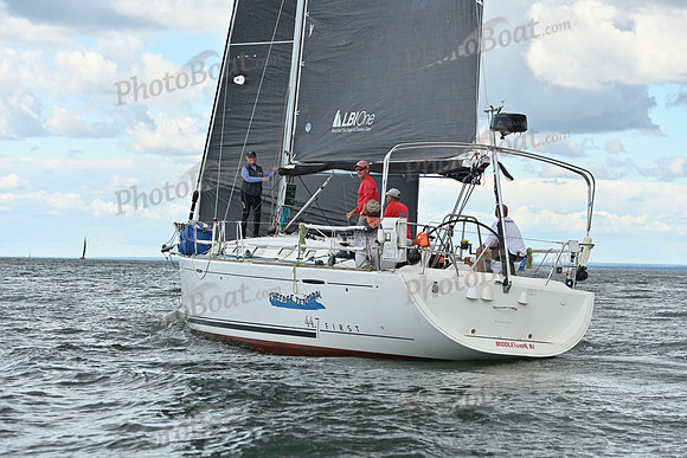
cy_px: 229
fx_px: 1756
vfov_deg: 14.9
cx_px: 344
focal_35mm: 92
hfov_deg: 22.1
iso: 250
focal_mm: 92
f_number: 4.5
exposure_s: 1/640
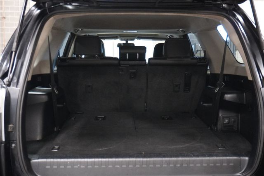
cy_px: 88
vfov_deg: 34.2
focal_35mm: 39
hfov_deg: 49.6
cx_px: 132
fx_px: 286
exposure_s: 1/30
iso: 6400
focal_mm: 26
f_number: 4.5
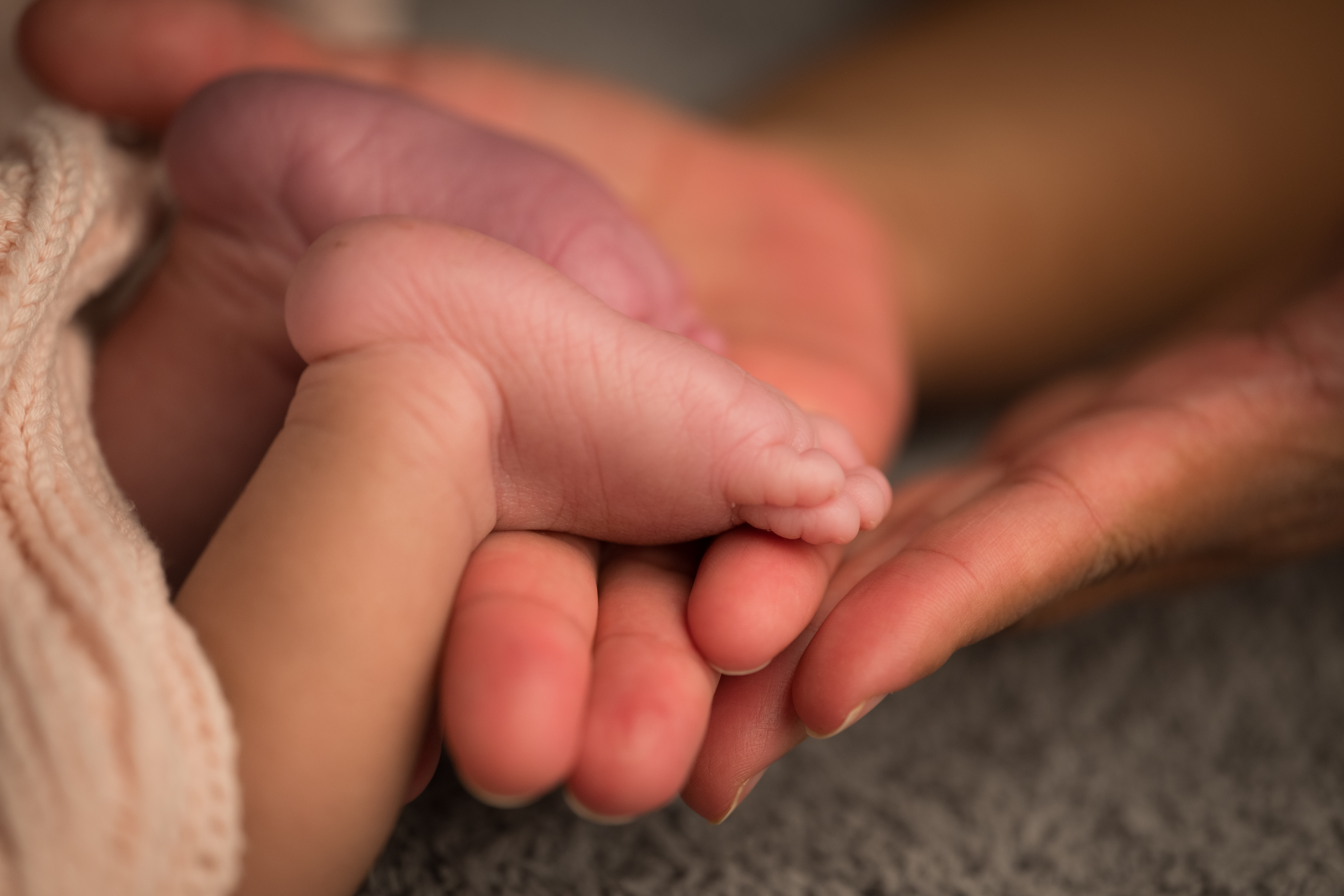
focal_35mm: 105
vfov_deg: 13.0
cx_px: 672
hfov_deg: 19.5
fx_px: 3920
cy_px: 448
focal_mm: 105
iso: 500
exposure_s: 1/200
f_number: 3.2
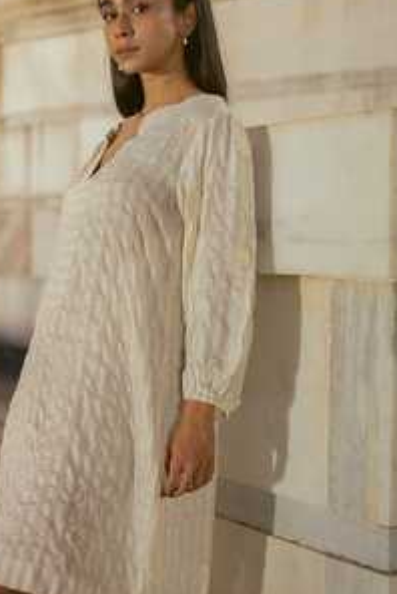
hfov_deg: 21.6
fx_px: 1023
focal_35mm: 62
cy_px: 436
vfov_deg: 31.8
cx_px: 66
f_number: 1.4
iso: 2000
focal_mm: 35
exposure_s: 1/40
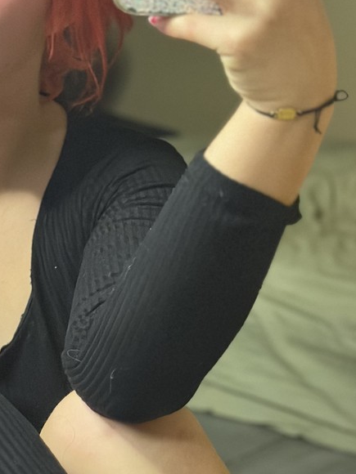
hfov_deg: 13.8
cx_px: 33
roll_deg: +0.2
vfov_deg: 18.5
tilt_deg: -21.8
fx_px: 1454
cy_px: 252
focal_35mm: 106
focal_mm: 6.86
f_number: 1.78
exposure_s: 1/19
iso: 1000
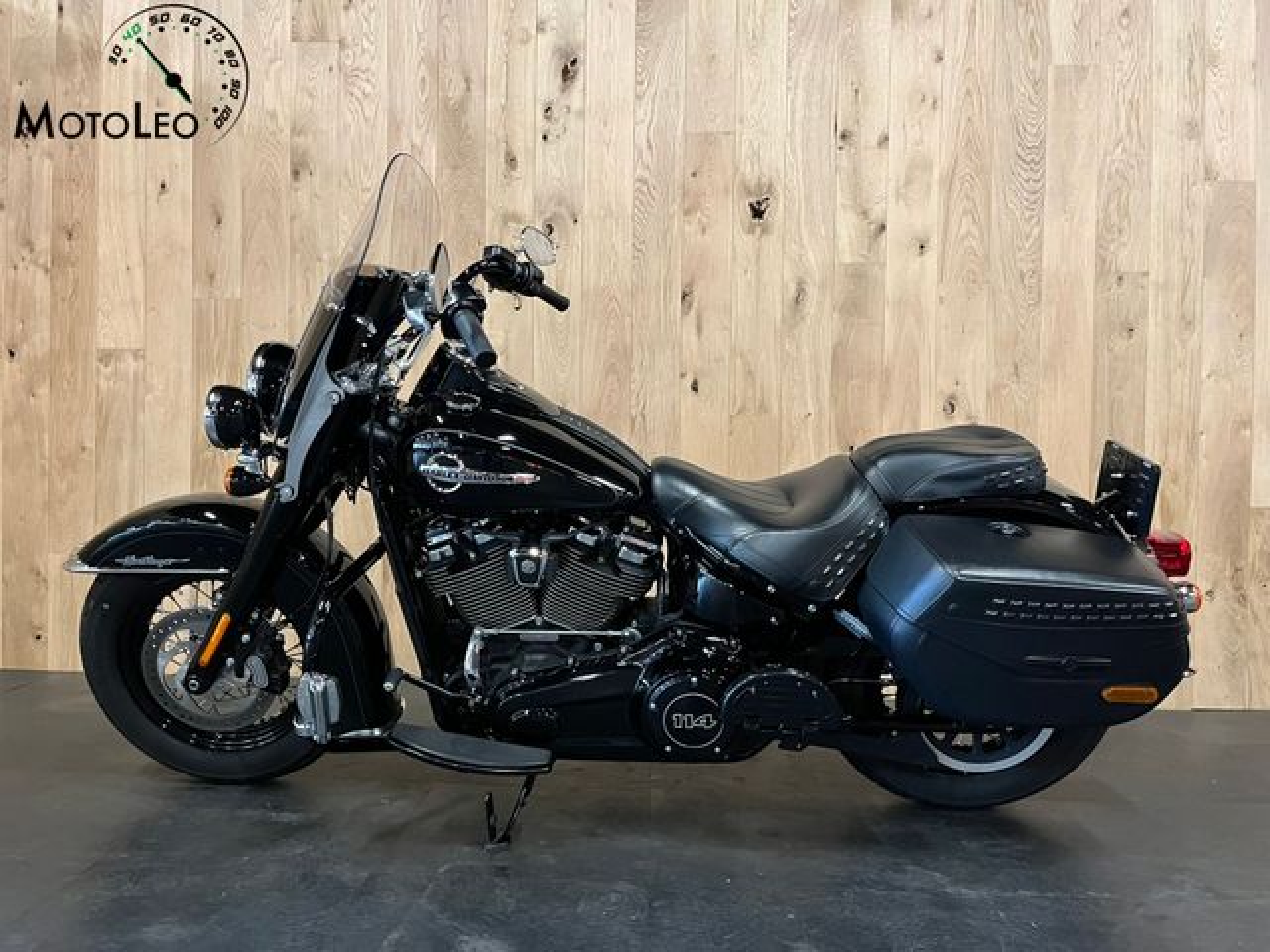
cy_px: 476
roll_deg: -1.2
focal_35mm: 26
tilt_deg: -0.9
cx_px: 635
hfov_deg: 67.3
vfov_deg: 53.1
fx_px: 954
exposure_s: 1/33
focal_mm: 5.1
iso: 640
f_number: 1.6
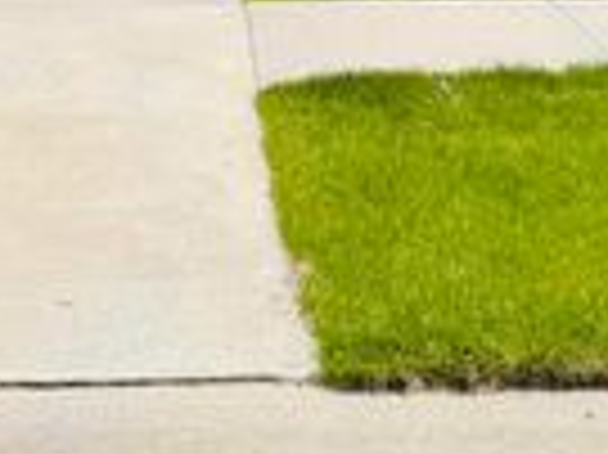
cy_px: -321
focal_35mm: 89
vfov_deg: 14.8
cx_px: 189
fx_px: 1562
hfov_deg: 21.9
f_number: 1.78
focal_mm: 6.76
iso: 80
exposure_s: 1/6711
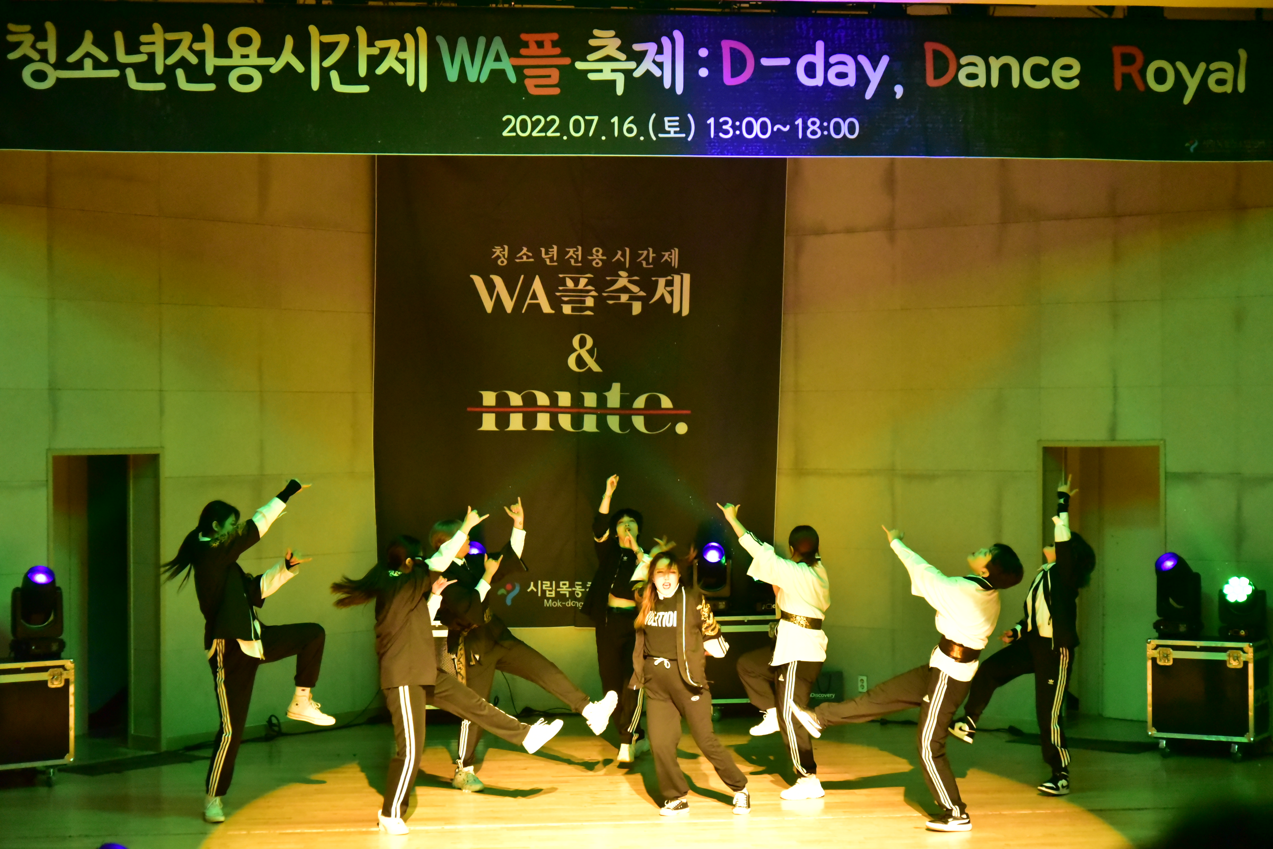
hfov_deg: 31.0
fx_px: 2298
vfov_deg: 20.9
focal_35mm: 65
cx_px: 636
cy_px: 424
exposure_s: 1/100
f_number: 4.5
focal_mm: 65
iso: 12800
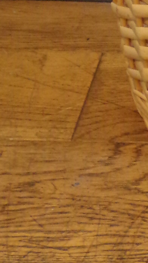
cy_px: -121
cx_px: 255
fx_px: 809
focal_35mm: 116
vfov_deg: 16.9
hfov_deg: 10.0
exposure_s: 1/17
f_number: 3.2
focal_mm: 5.8
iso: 400
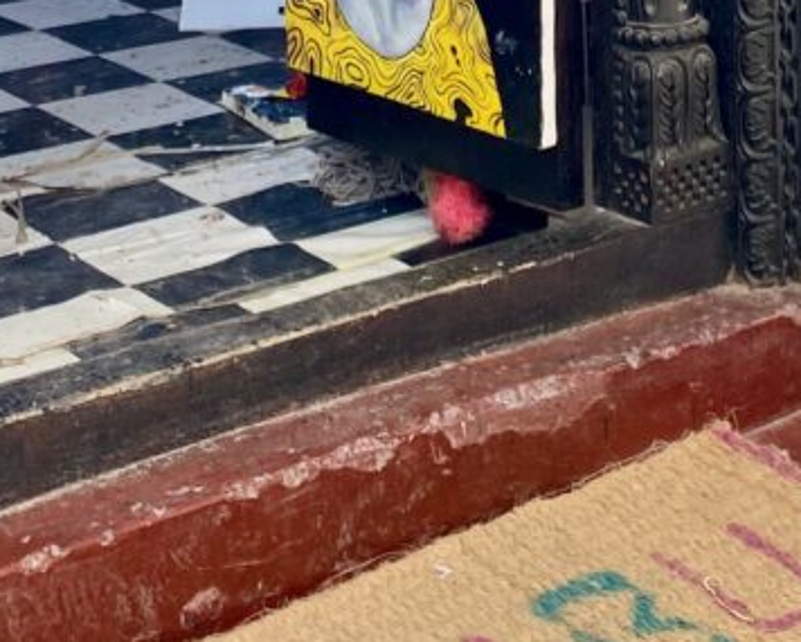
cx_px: 540
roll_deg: +0.6
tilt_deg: +4.5
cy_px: -612
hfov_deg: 20.1
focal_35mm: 95
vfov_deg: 13.9
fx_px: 2253
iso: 32
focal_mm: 4.25
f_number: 1.8
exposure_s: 1/122
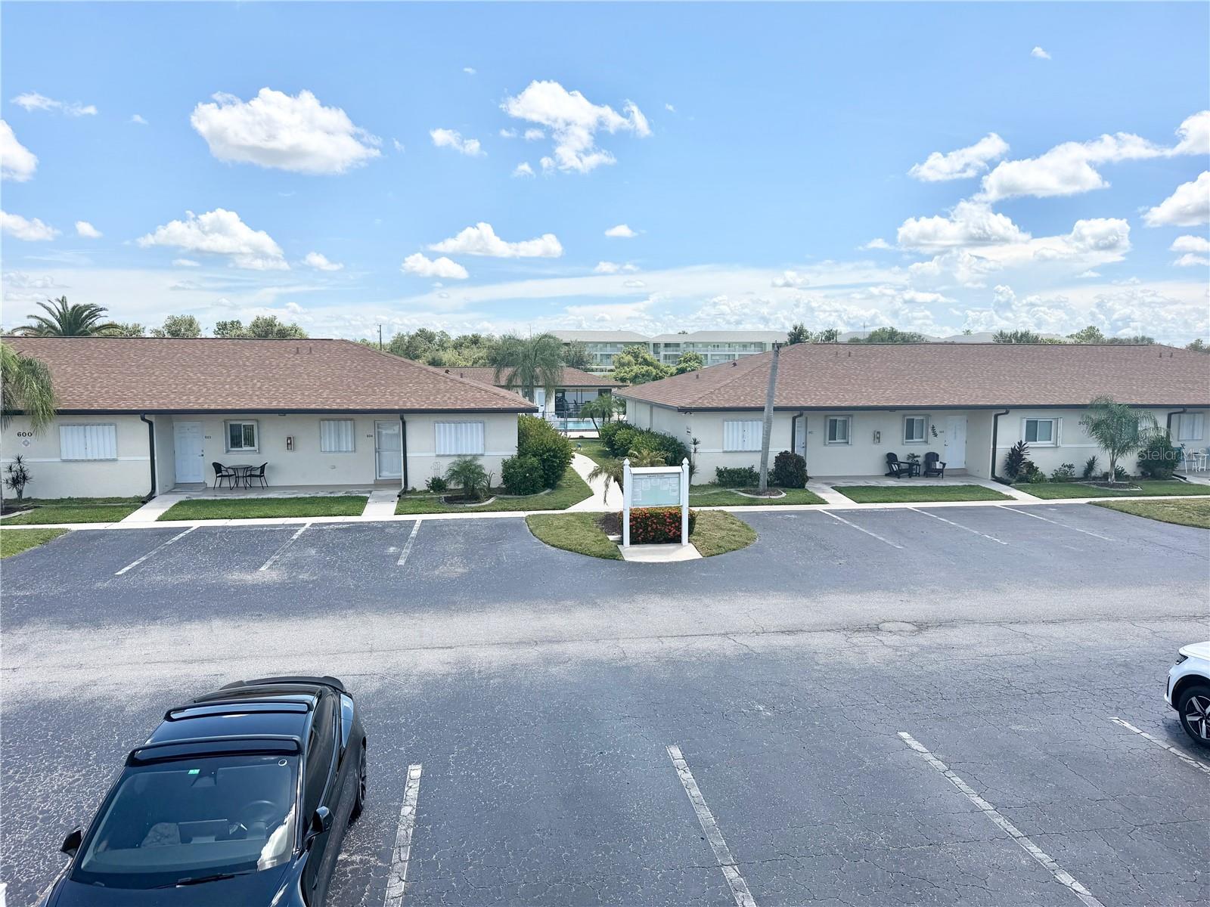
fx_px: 839
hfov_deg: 71.6
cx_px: 605
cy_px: 454
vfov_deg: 56.8
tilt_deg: -7.7
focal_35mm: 24
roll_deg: +1.0
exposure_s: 1/5714
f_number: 1.78
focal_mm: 6.76
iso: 80
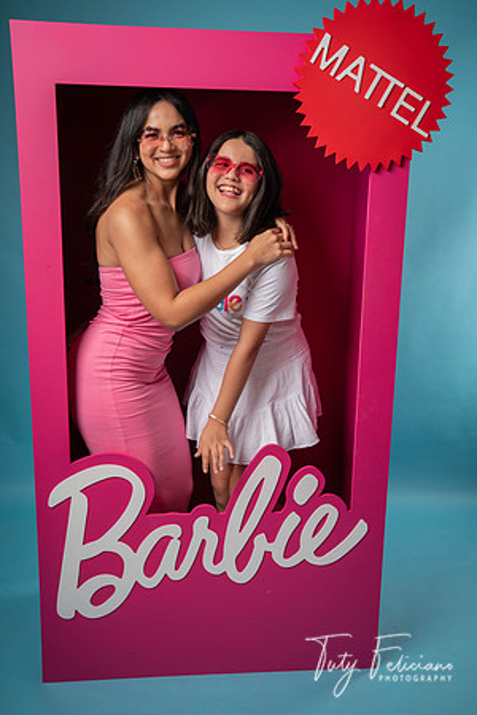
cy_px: 358
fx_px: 696
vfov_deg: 54.4
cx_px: 238
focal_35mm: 35
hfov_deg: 37.9
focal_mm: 35
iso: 250
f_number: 6.3
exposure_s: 1/200
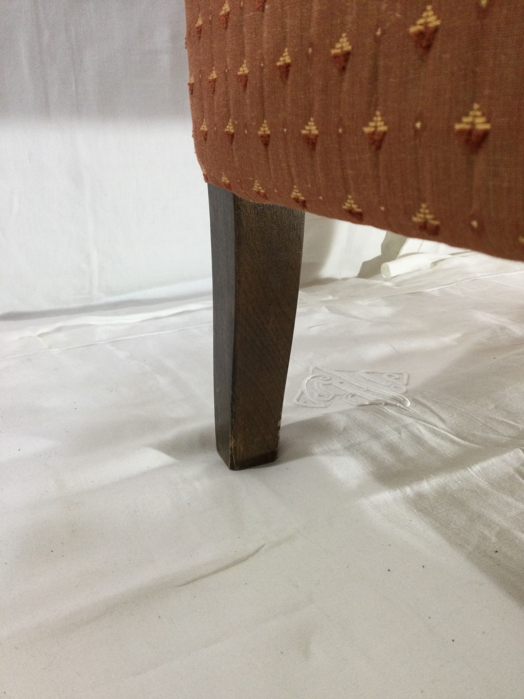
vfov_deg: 58.4
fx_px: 626
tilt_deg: -18.5
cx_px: 262
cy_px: 350
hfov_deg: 45.4
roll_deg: +0.4
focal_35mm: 31
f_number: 2.4
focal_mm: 3.3
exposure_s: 1/33
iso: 50
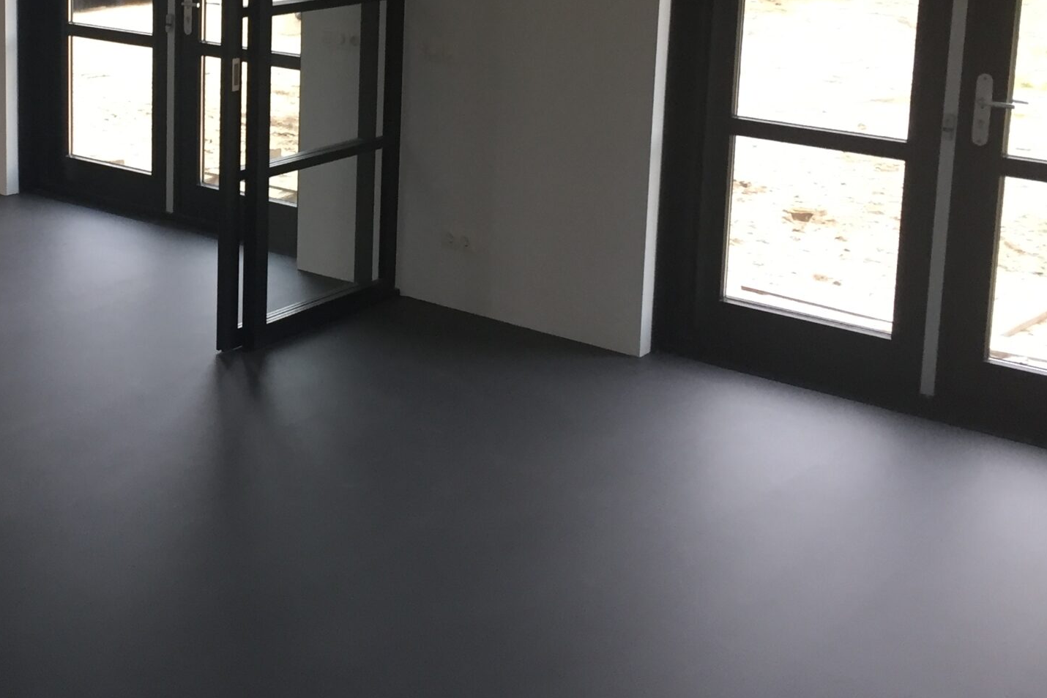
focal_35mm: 54
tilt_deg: -6.9
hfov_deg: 35.7
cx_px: 207
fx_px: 1570
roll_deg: -1.4
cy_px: 67
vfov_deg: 24.3
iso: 100
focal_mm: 4.15
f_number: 2.2
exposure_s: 1/33
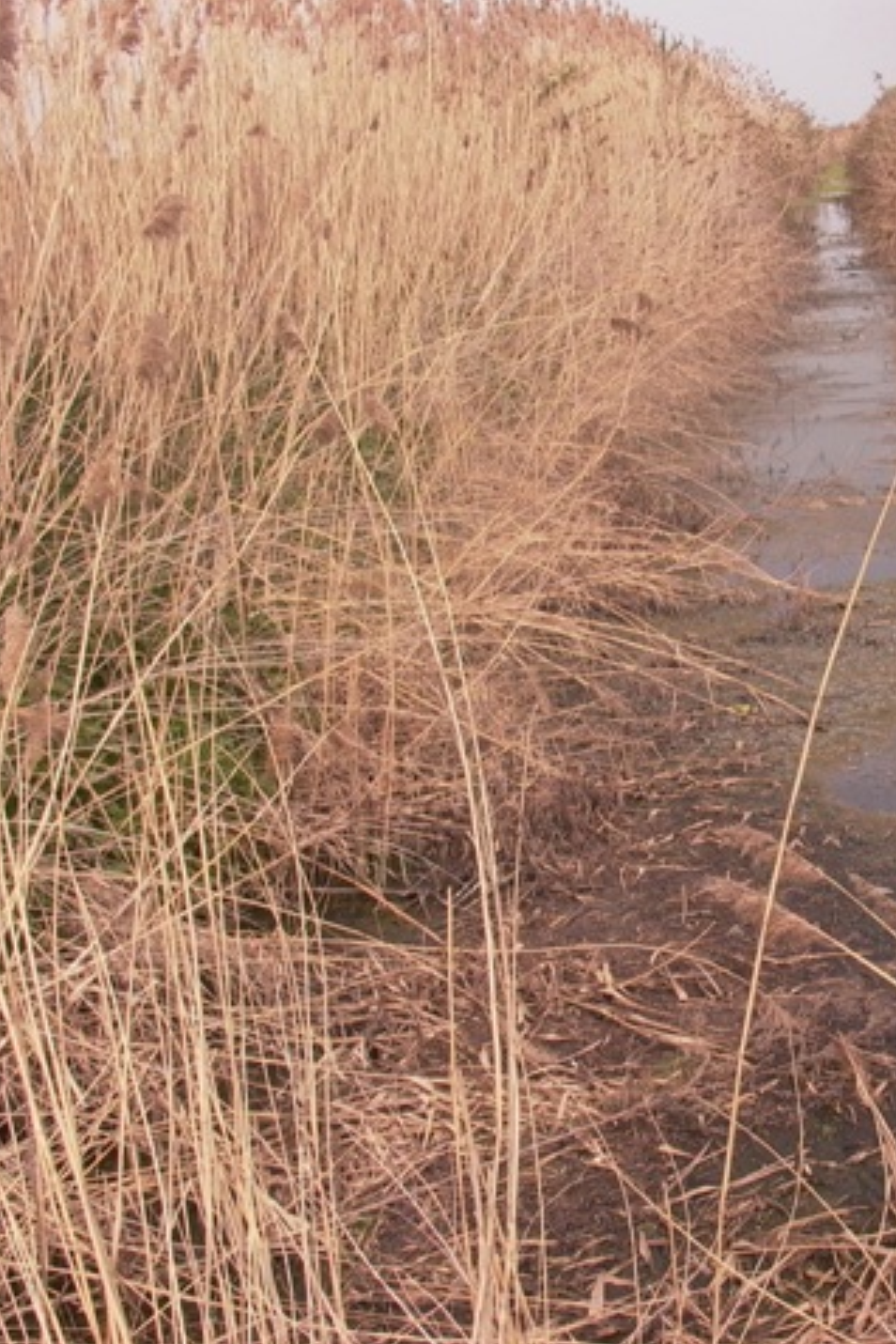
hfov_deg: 24.7
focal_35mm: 53
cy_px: 671
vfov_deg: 37.5
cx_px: 817
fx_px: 1979
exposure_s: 1/652
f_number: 5.58
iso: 100
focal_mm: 8.19
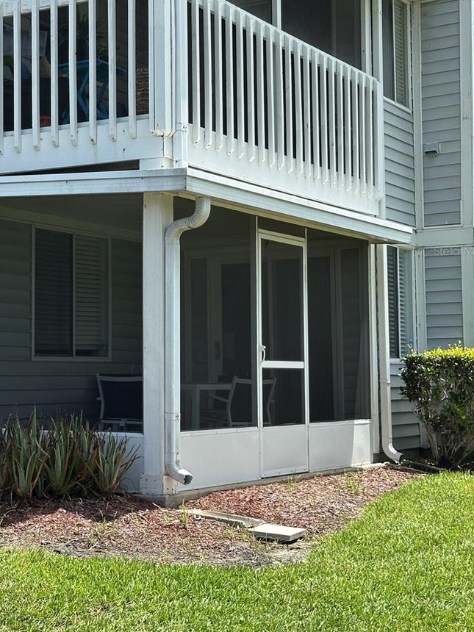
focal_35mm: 67
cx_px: 155
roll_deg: +0.3
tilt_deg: +6.8
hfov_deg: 21.8
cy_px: 251
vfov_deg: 28.9
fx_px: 1223
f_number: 1.78
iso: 64
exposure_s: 1/1848
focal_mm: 6.86
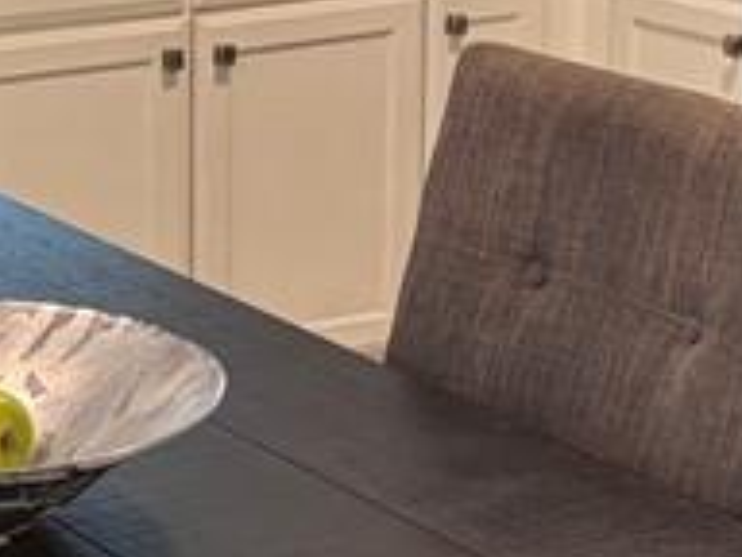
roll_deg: +0.8
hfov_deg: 14.0
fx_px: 2979
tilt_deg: -13.6
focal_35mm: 139
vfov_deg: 10.7
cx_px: 46
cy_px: 159
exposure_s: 1/60
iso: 250
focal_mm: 5.96
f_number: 1.6
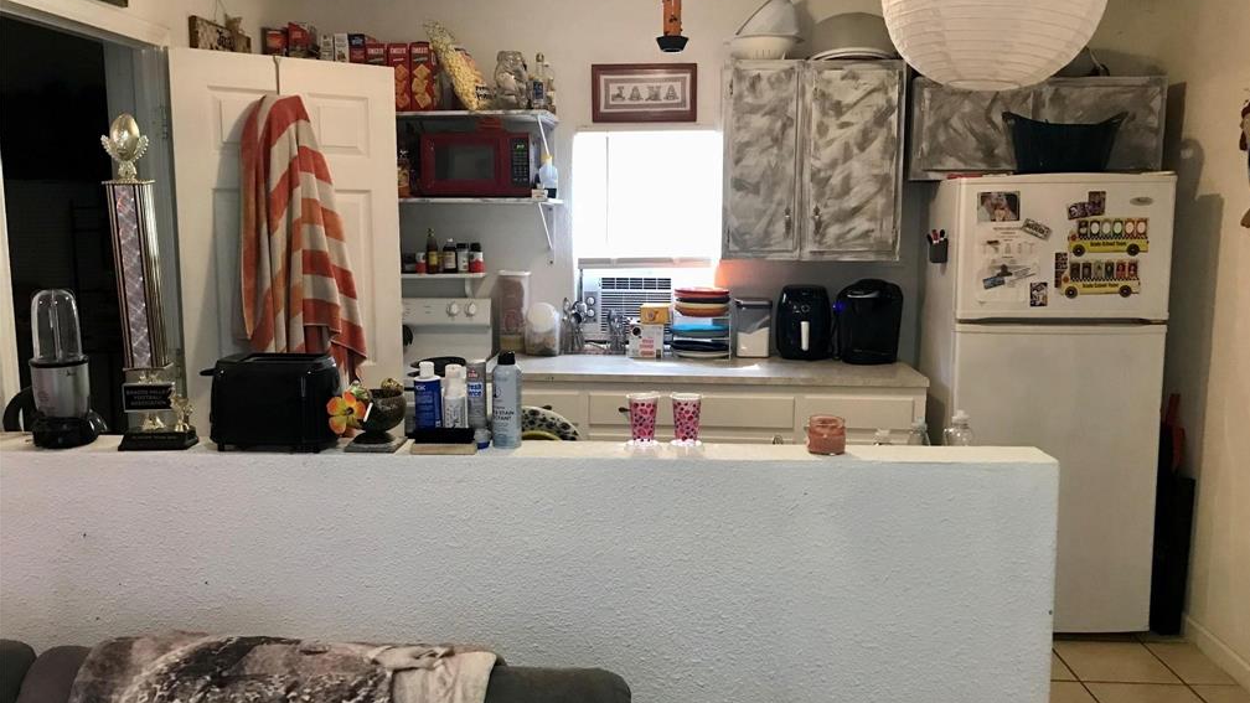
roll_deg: +0.0
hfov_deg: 62.6
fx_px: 1027
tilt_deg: -8.2
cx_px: 634
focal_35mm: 31
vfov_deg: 37.8
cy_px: 357
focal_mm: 3.99
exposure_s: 1/15
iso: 80
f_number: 1.8
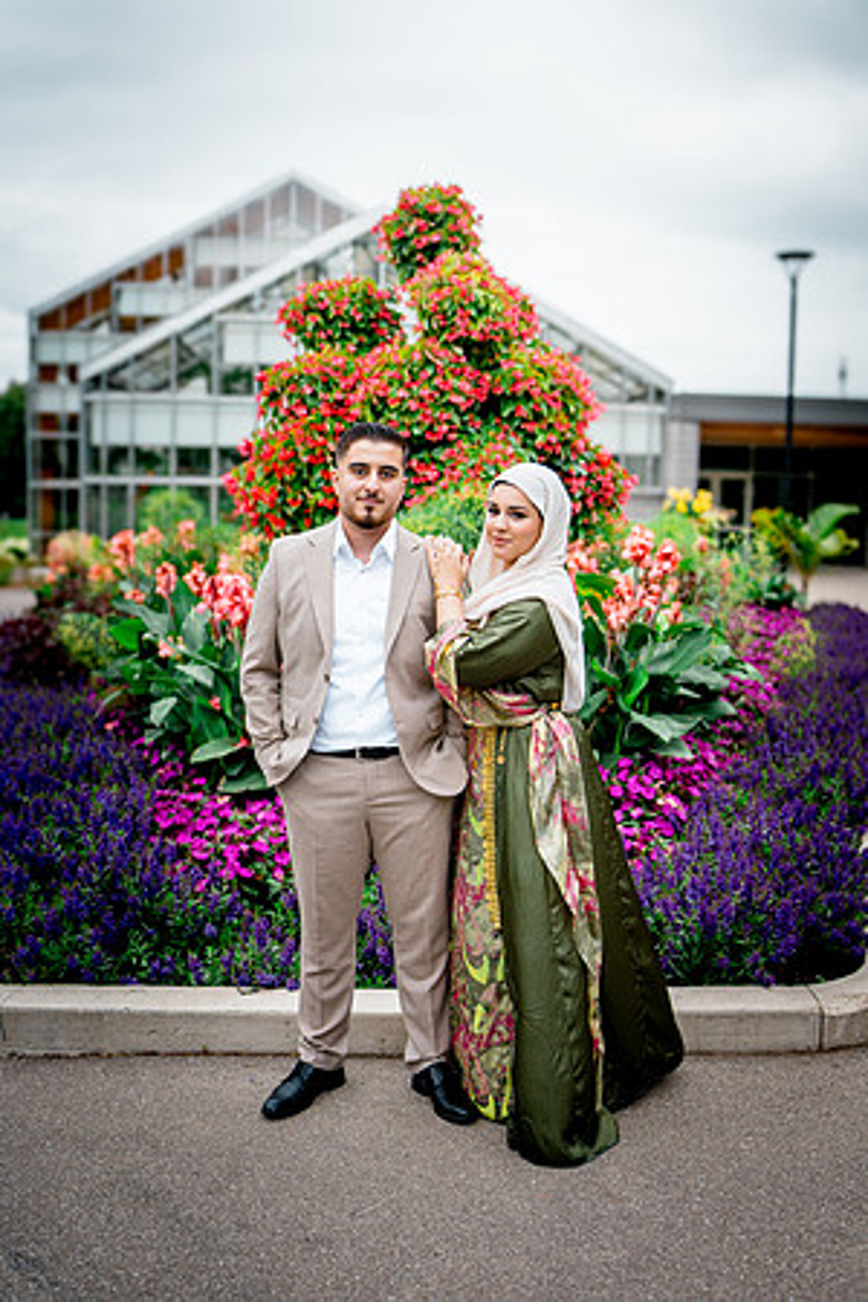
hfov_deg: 37.9
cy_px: 651
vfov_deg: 54.4
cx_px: 434
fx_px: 1266
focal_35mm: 35
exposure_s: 1/4000
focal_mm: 35
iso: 200
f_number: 2
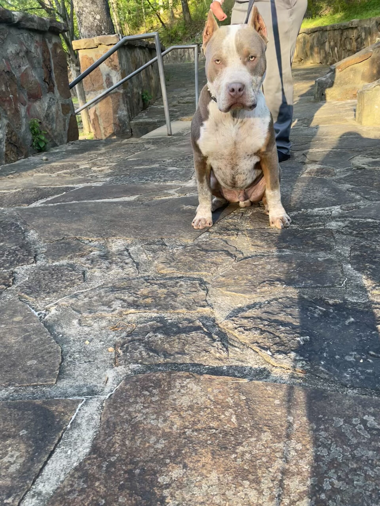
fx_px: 381
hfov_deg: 53.1
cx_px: 190
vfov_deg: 67.3
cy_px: 253
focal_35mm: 26
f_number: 1.6
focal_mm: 4.2
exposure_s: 1/121
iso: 40
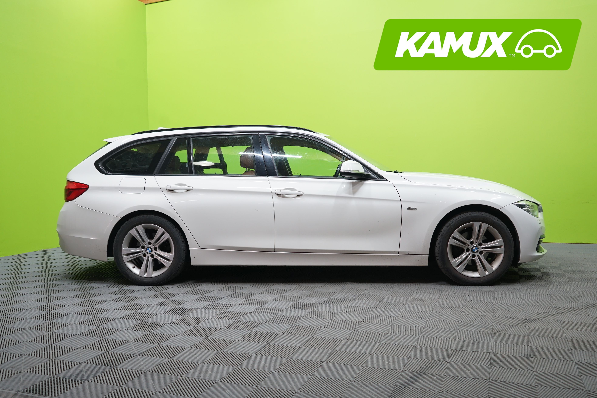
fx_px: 547
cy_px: 199
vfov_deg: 40.0
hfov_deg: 57.2
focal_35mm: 33
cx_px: 298
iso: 500
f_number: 4.5
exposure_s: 1/20
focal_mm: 33
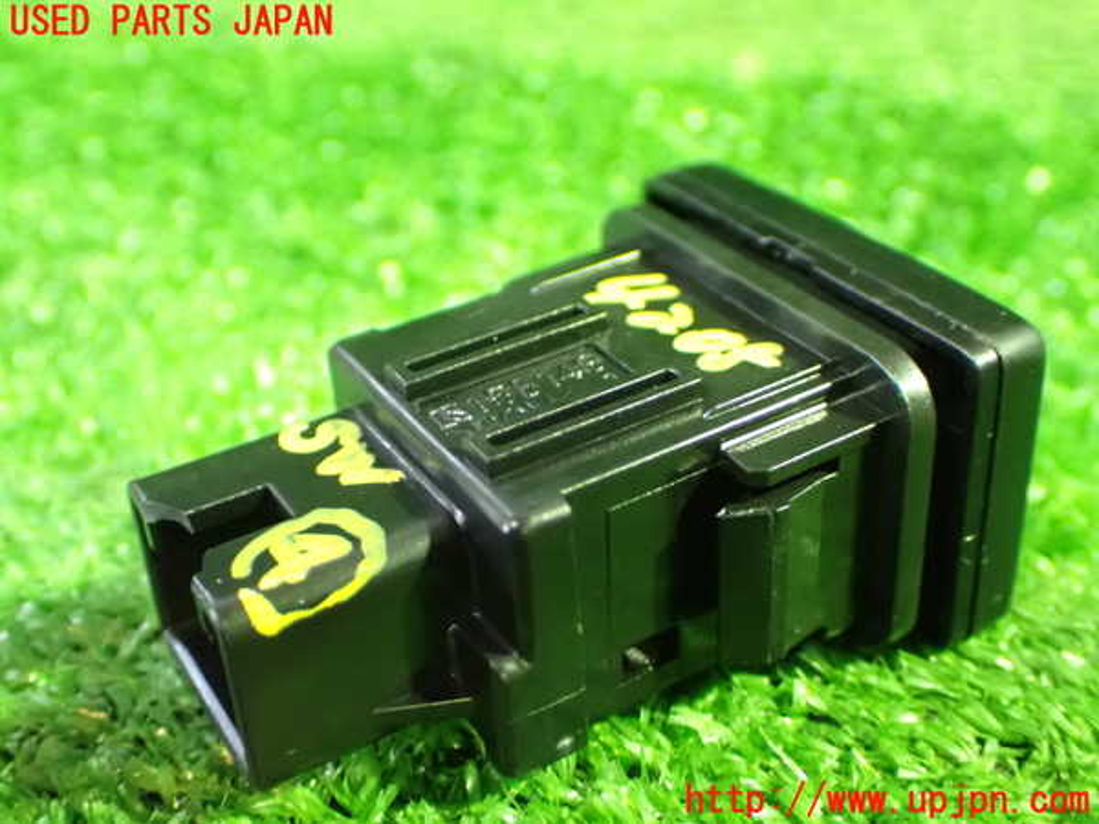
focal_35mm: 44
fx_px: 1397
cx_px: 550
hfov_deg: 42.9
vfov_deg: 32.9
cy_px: 412
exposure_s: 1/15
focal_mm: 7.84
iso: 1600
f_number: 2.9
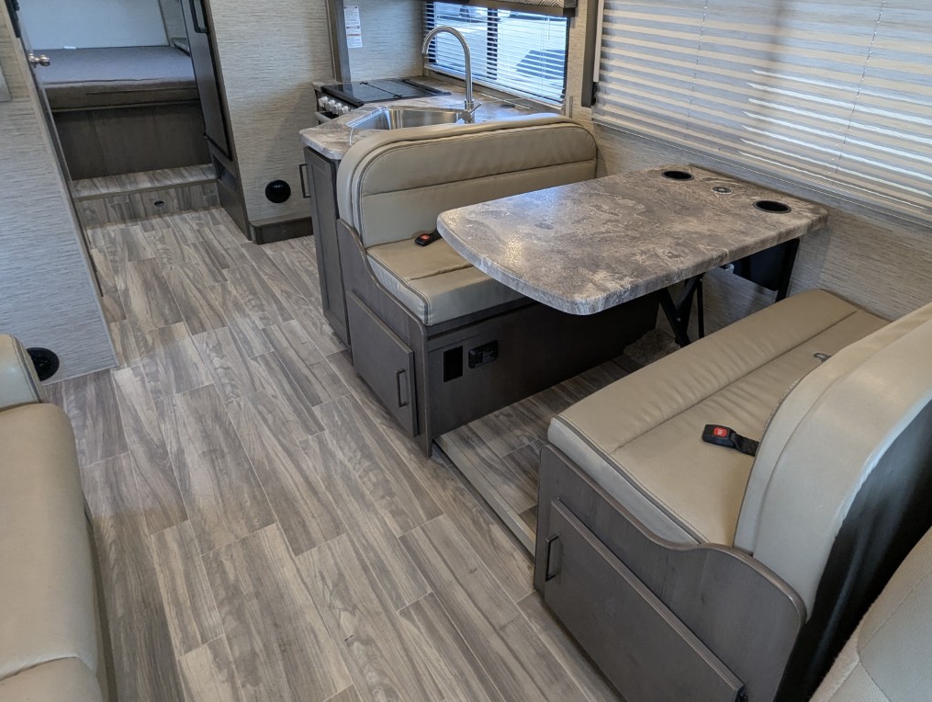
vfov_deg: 60.6
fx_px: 593
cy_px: 277
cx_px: 536
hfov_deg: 75.8
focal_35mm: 22
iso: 95
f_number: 2.2
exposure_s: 1/79.7
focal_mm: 2.35
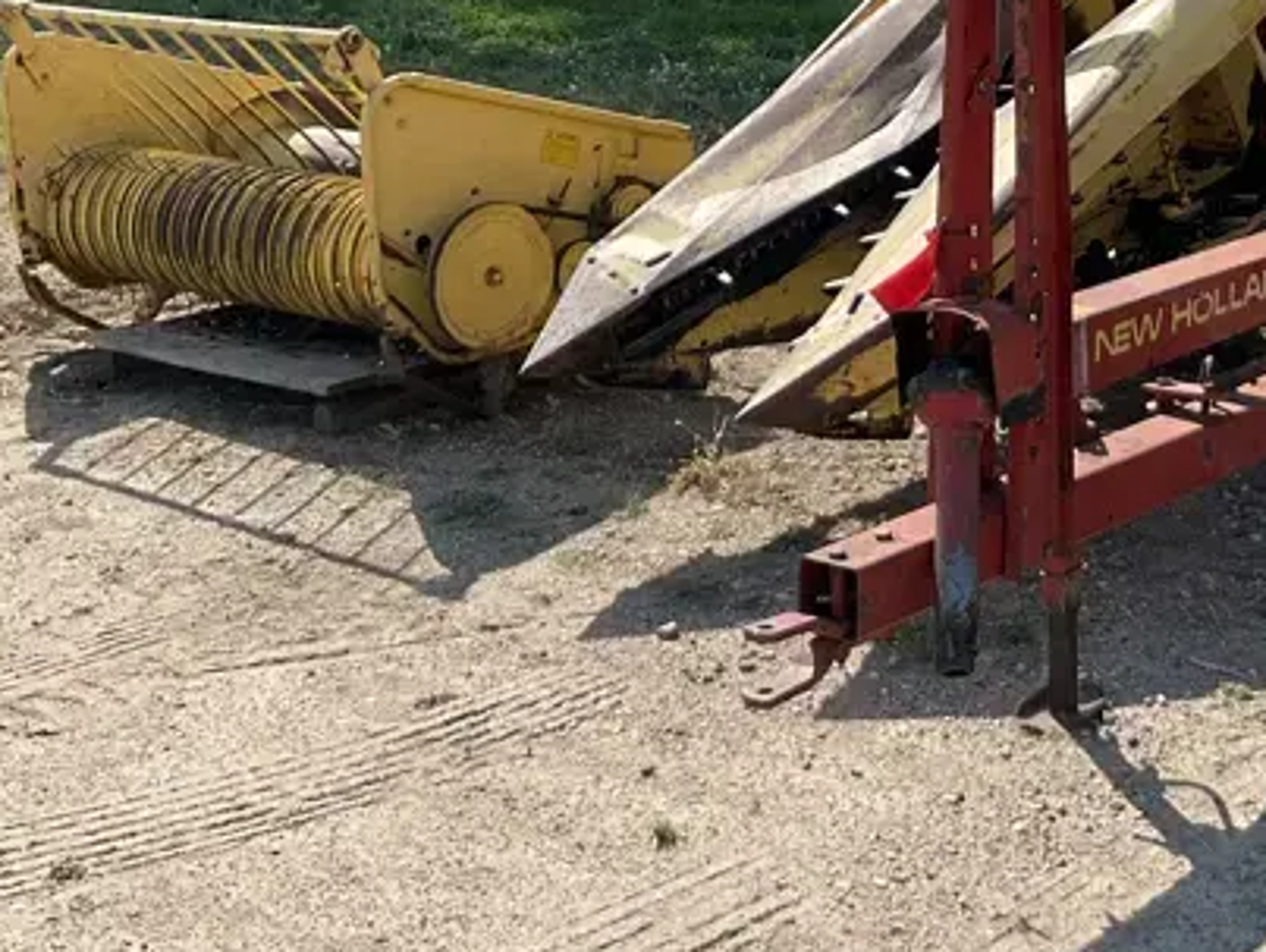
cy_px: 13
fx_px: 2526
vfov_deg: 20.7
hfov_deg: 27.0
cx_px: 1178
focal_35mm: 69
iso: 25
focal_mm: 3
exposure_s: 1/1121
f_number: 1.8
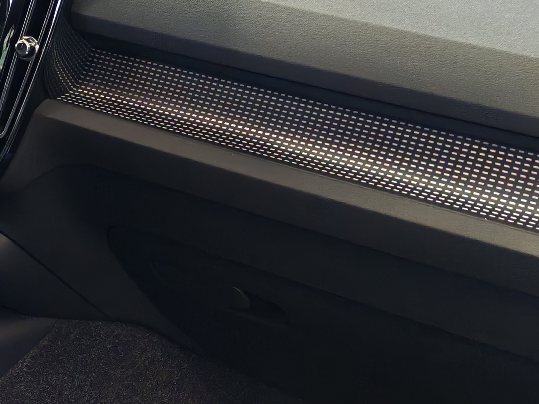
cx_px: 6
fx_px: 1277
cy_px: 255
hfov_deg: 22.9
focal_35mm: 82
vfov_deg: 18.0
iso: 1250
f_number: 1.9
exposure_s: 1/100
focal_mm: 6.12
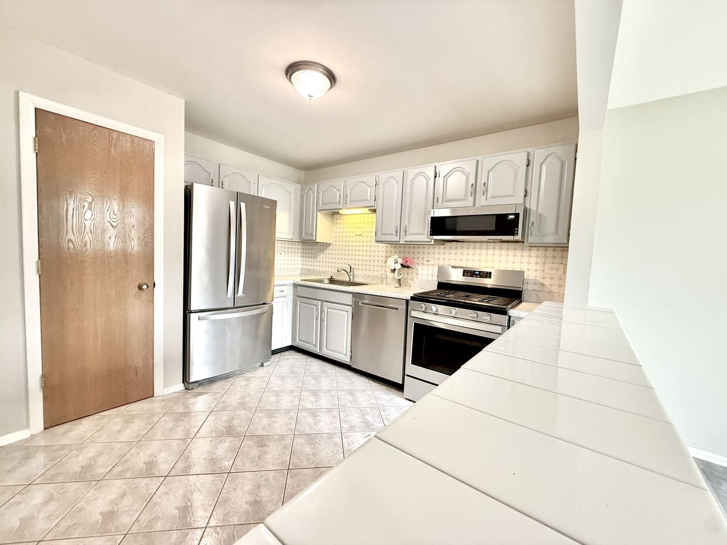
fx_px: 294
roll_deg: -2.6
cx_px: 364
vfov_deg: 85.7
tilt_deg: -3.3
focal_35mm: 14
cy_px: 272
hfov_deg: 102.1
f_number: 2.2
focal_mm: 2.22
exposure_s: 1/59
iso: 400
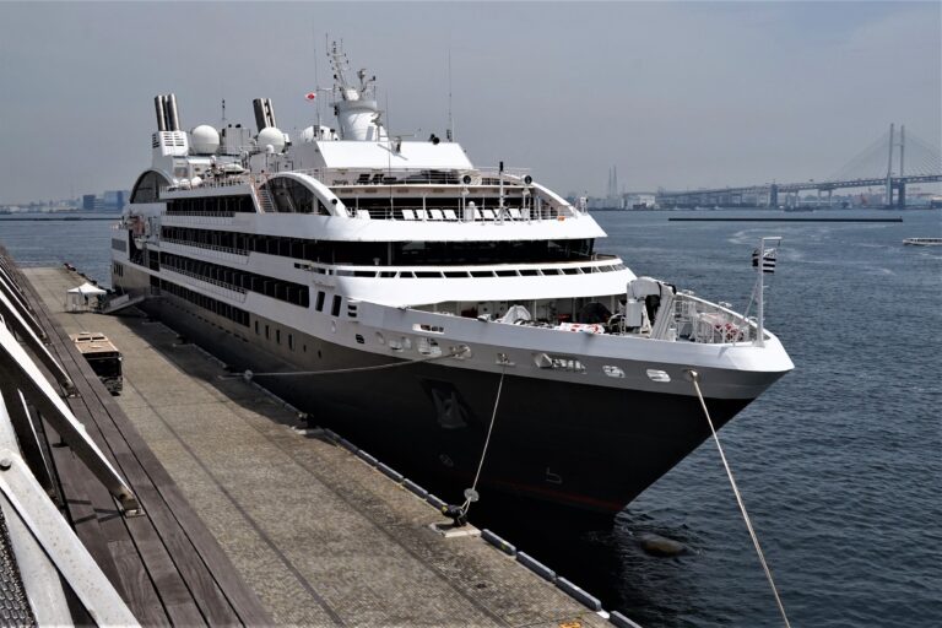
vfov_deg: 34.2
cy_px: 314
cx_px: 471
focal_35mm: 39
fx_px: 1020
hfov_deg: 49.6
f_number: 16
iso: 400
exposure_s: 1/800
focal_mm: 26
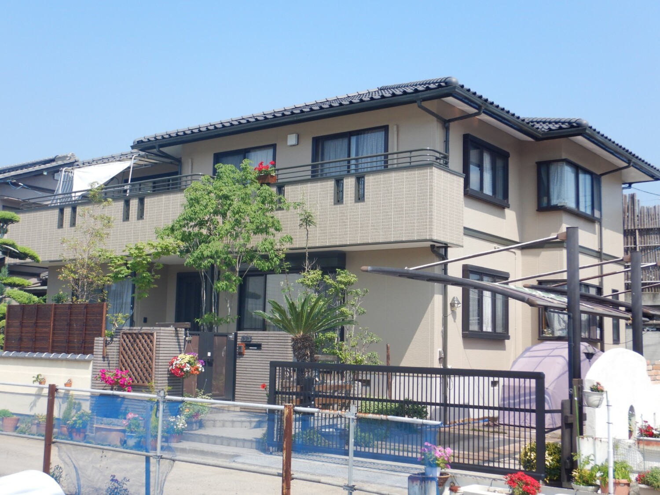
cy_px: 248
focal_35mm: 40
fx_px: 763
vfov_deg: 36.0
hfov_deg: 46.8
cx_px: 330
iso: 125
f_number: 4.2
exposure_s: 1/640
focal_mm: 7.2
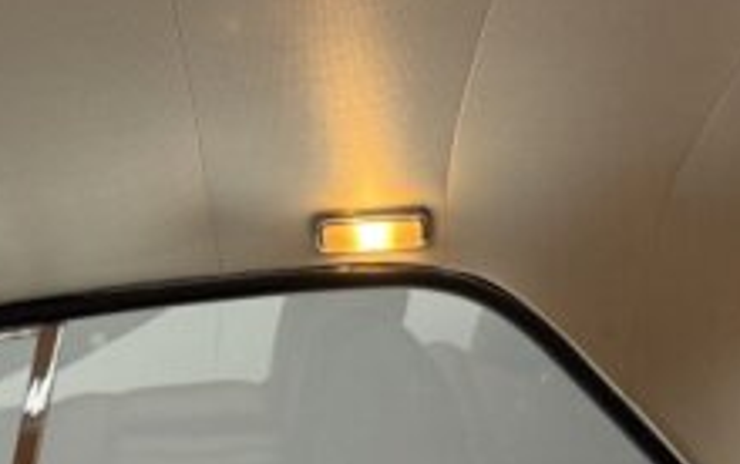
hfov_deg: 27.8
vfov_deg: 17.6
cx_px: 299
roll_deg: +7.9
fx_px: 1494
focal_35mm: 74
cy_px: 118
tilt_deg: +17.9
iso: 200
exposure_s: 1/50
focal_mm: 6.76
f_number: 1.78
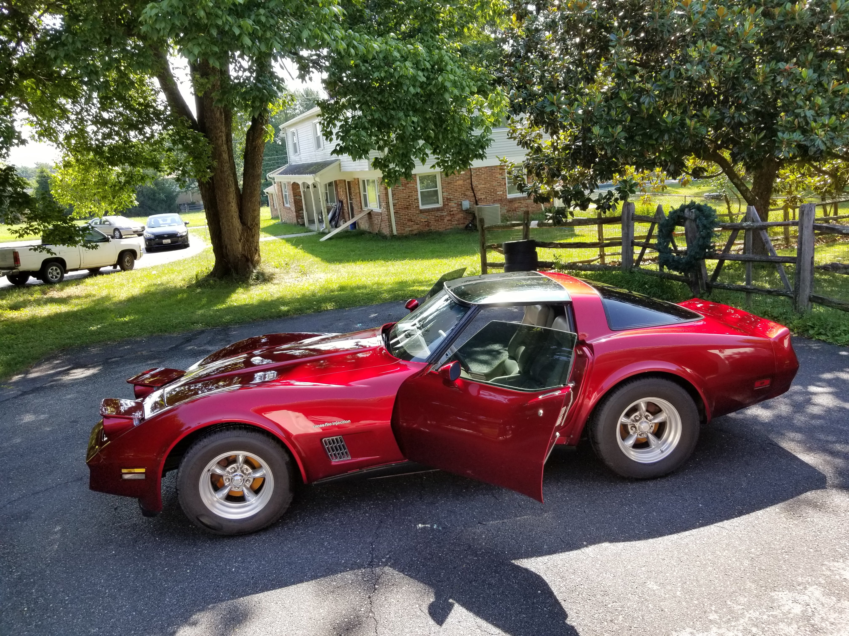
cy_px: 318
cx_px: 424
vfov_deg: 53.1
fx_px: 638
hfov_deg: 67.3
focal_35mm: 26
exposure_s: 1/428
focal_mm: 4.25
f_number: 1.7
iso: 50
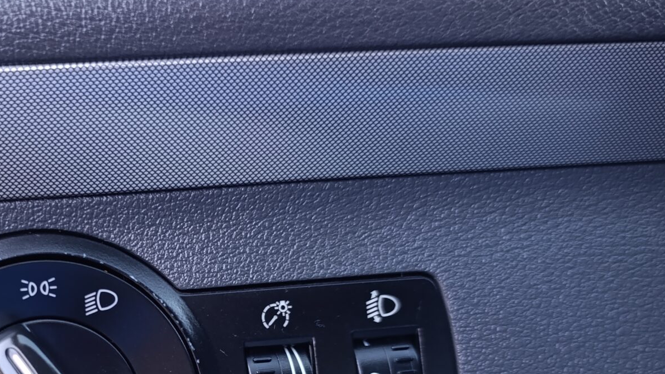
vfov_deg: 21.4
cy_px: 381
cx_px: 101
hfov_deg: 36.7
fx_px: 952
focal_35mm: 54
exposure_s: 1/50
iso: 640
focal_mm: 6.14
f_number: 1.6
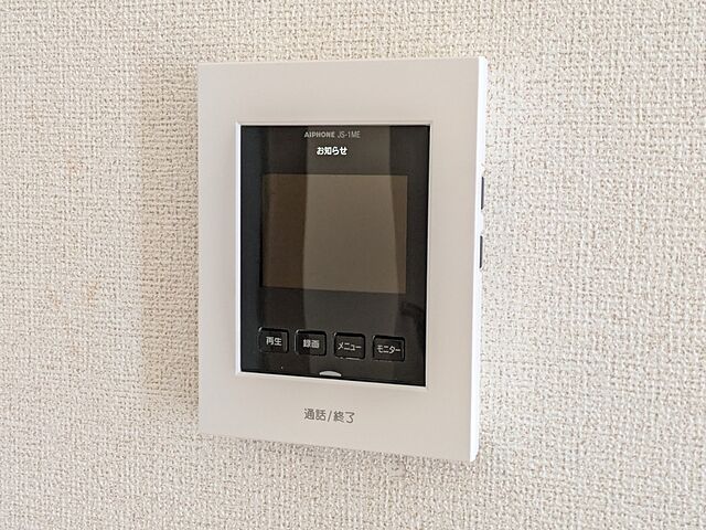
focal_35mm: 51
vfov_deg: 28.6
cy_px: 265
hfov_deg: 37.5
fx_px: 1040
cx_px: 353
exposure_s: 1/40
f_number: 1.89
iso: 221
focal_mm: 5.43
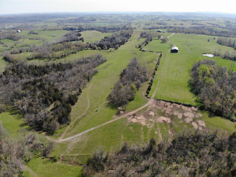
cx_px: 118
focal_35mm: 24
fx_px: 164
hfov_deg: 71.6
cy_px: 88
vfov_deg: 56.8
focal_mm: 4.5
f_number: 2.8
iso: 100
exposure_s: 1/675
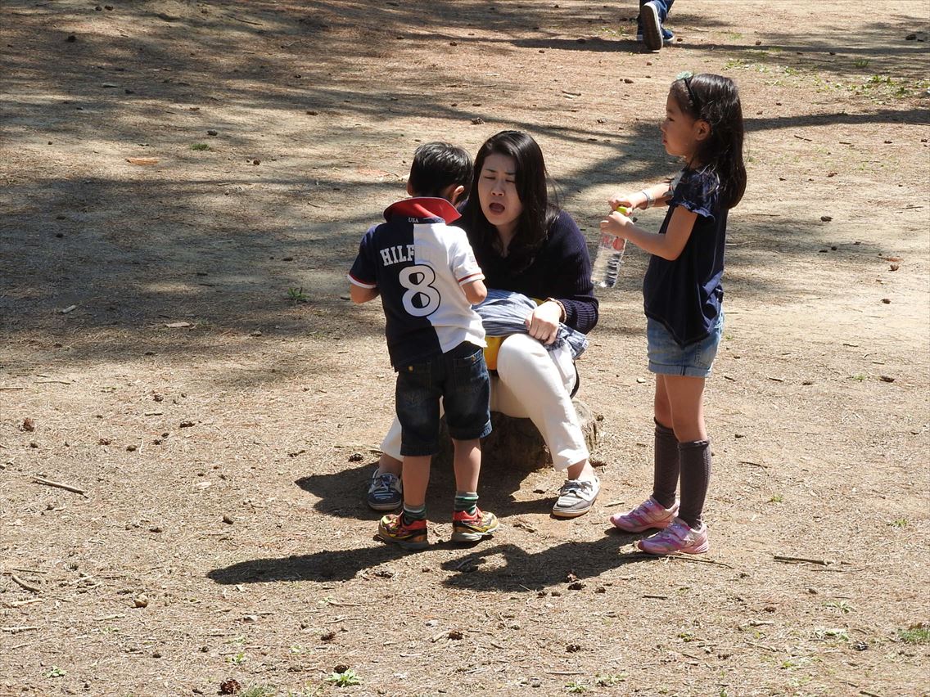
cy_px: 348
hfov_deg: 11.6
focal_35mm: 170
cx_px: 465
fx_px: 4567
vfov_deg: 8.7
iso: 100
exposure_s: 1/250
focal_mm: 30.5
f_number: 5.2
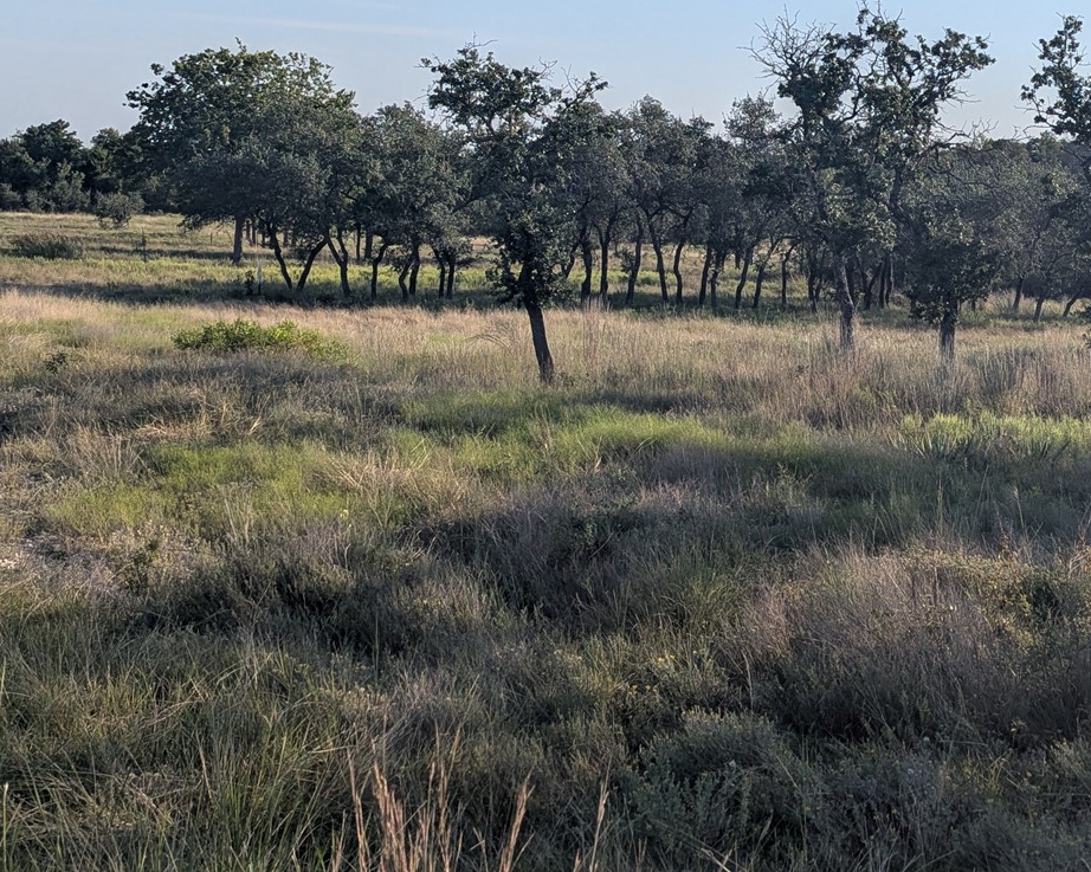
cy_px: 292
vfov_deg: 28.9
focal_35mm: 52
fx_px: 1679
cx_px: 761
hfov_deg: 35.5
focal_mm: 6.81
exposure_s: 1/2358
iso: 39
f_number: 1.85
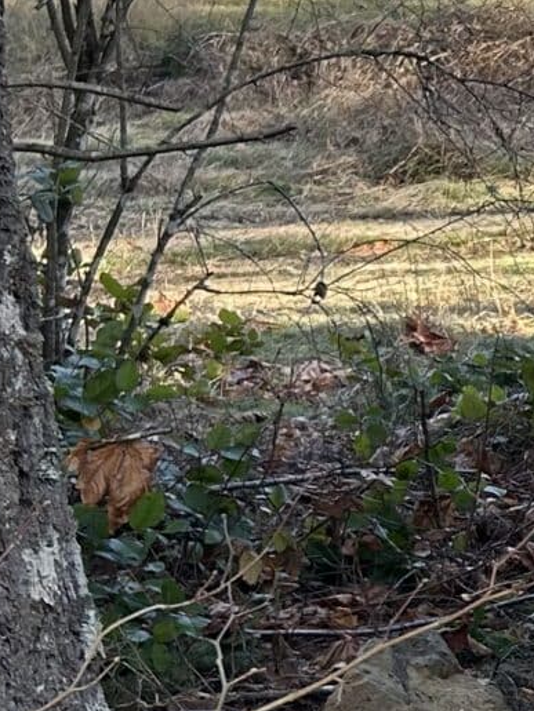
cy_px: 592
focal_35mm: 129
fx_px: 2653
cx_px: 1180
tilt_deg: -17.3
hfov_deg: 10.3
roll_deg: +3.4
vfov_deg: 15.2
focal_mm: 5.7
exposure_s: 1/216
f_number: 1.5
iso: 40
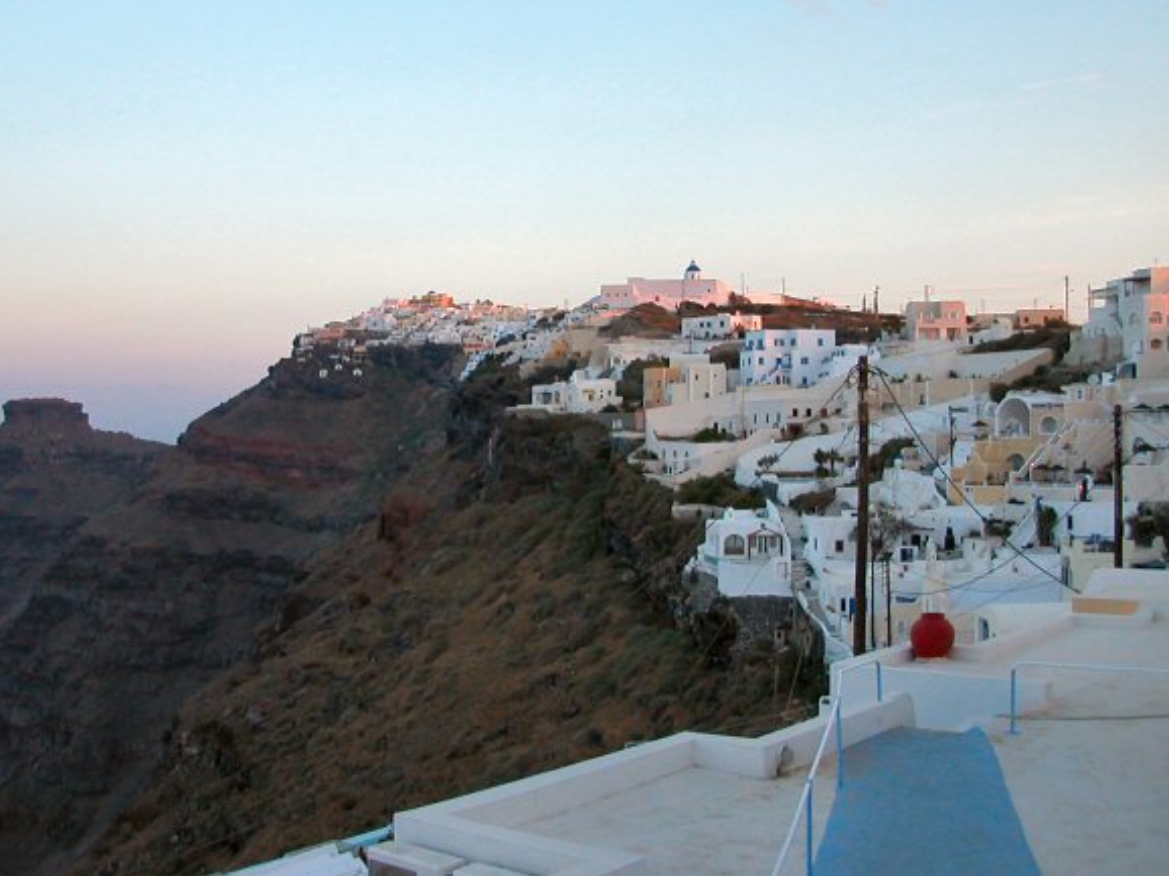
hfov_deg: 45.8
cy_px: 419
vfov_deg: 35.1
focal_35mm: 41
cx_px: 560
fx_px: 1384
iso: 100
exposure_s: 1/103
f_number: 2.7
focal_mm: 5.6
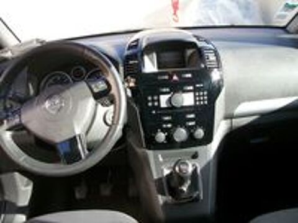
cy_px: 112
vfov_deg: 40.7
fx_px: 301
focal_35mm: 35
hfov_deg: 52.6
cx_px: 149
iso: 80
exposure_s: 1/100
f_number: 3.1
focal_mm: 6.3
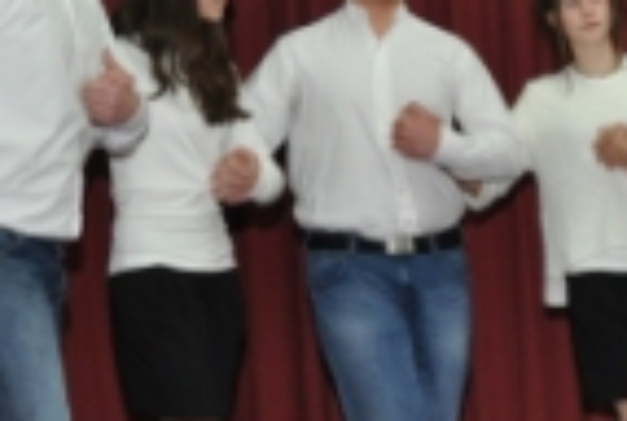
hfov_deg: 16.1
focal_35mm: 122
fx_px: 2129
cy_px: 296
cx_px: 754
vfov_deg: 11.3
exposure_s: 1/60
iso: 800
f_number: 4
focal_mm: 26
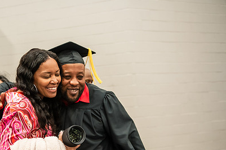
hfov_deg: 35.7
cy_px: 99
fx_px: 345
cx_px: 67
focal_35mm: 55
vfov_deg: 24.5
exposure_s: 1/200
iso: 2500
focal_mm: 38
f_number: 3.2
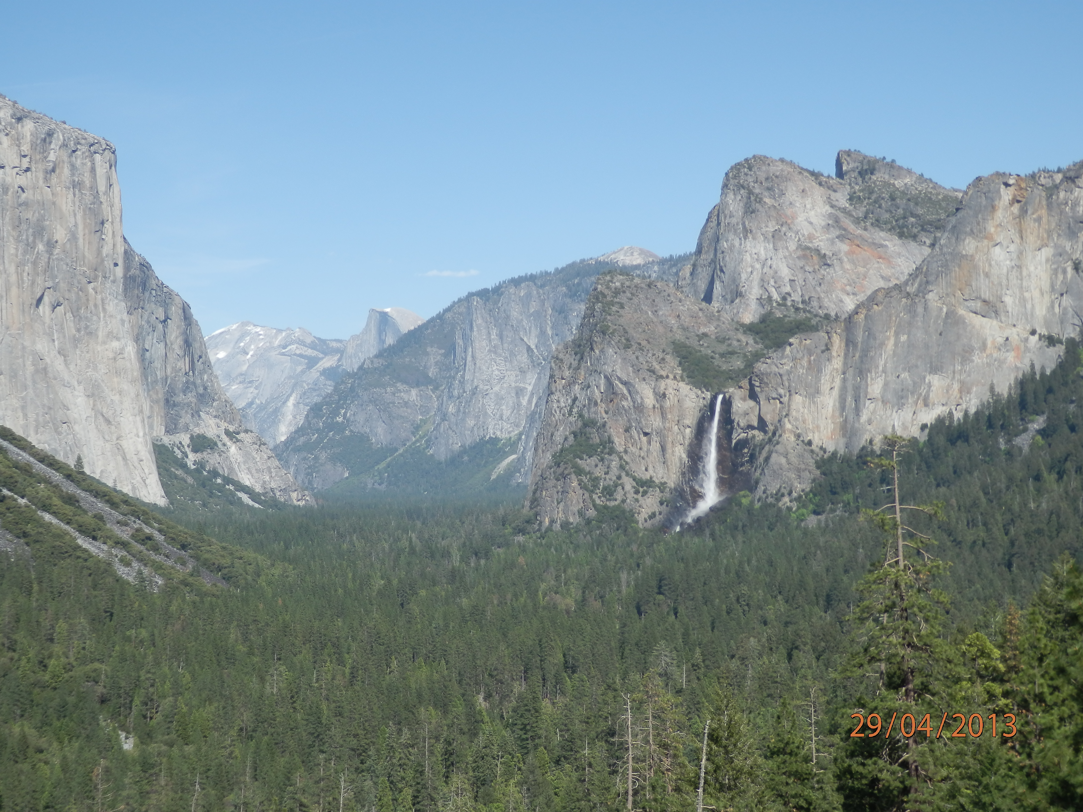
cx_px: 542
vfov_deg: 29.7
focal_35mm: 49
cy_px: 406
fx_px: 1533
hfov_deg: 38.9
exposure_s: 1/640
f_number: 4
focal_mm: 8.9
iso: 80
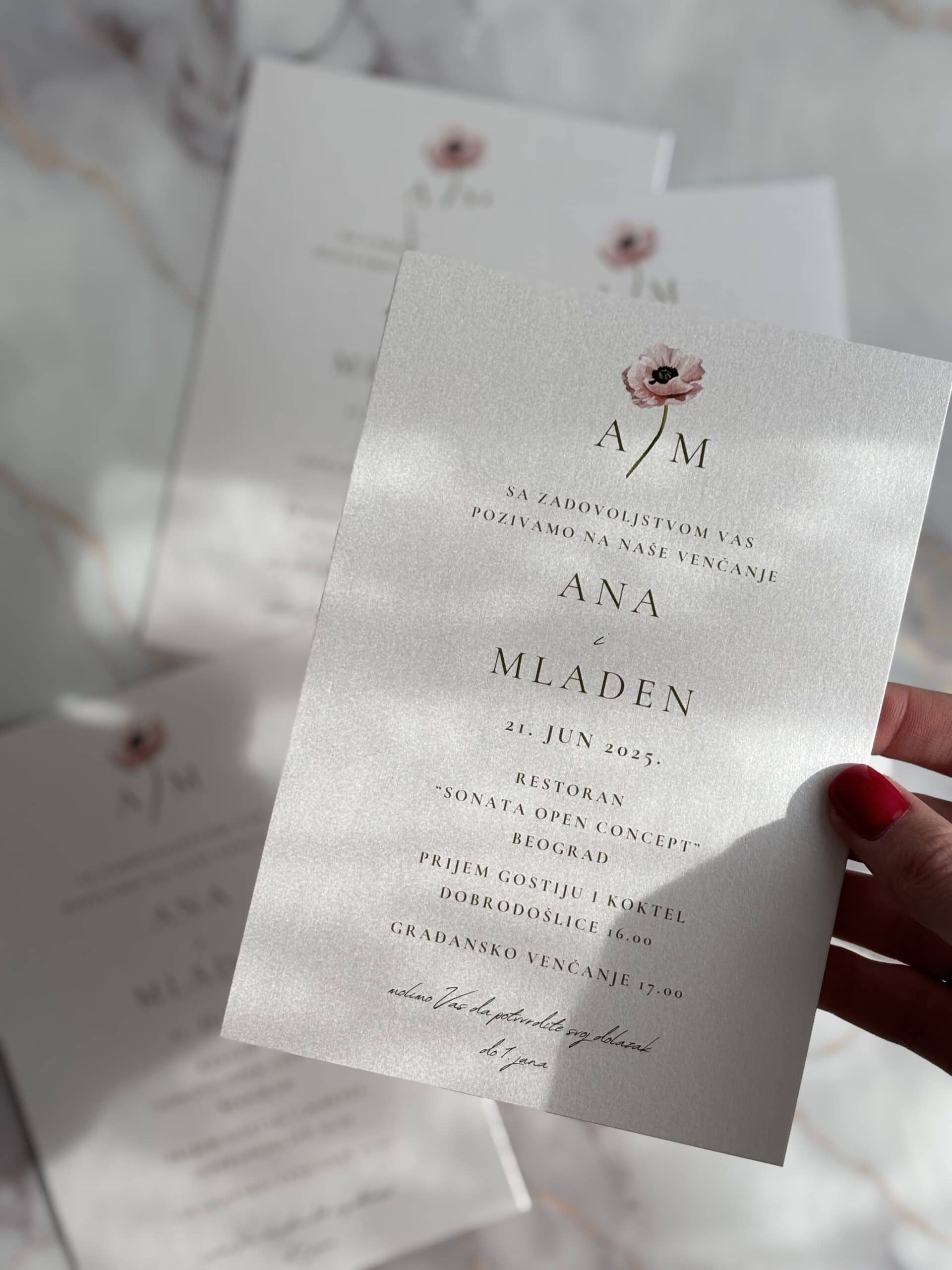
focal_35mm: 52
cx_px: 476
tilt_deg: -86.5
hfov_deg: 28.0
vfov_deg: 36.8
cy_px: 635
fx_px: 1907
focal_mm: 5.96
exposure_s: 1/539
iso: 32
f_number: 1.6
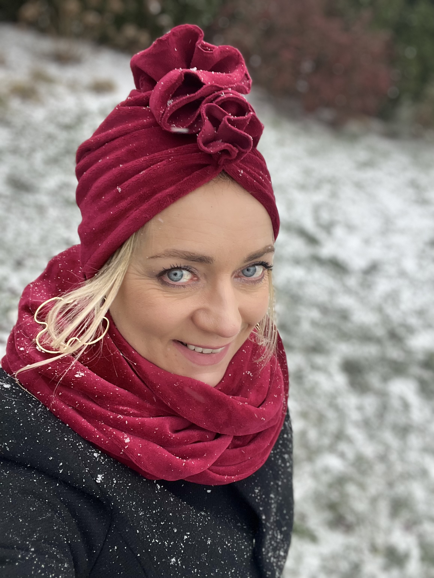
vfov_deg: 60.0
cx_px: 217
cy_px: 289
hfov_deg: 46.8
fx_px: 502
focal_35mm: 30
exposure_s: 1/109
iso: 100
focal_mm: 2.71
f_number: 2.2
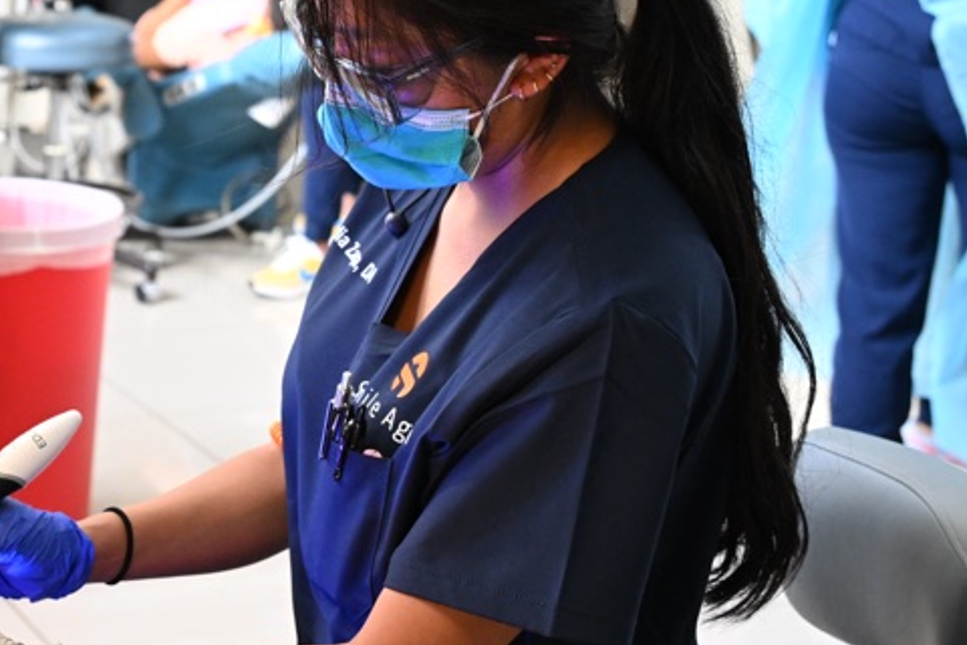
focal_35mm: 86
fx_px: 2317
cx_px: 71
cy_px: 202
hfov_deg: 22.9
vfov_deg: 15.8
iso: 2500
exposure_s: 1/50
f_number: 4
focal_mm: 34.5
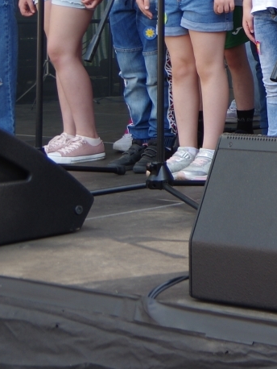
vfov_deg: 16.1
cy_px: -79
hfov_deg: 11.4
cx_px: 564
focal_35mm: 117
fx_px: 1247
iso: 100
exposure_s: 1/100
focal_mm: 21
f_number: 5
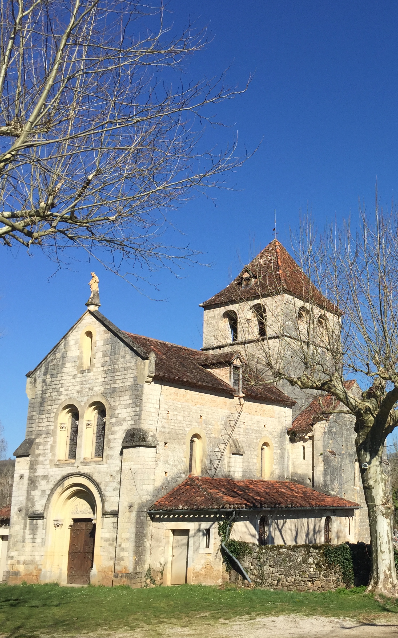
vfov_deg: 47.2
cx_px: 358
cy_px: 316
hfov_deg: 29.3
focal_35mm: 42
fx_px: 729
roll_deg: +0.7
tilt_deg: +14.2
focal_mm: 4.15
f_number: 2.2
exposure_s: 1/2475
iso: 32
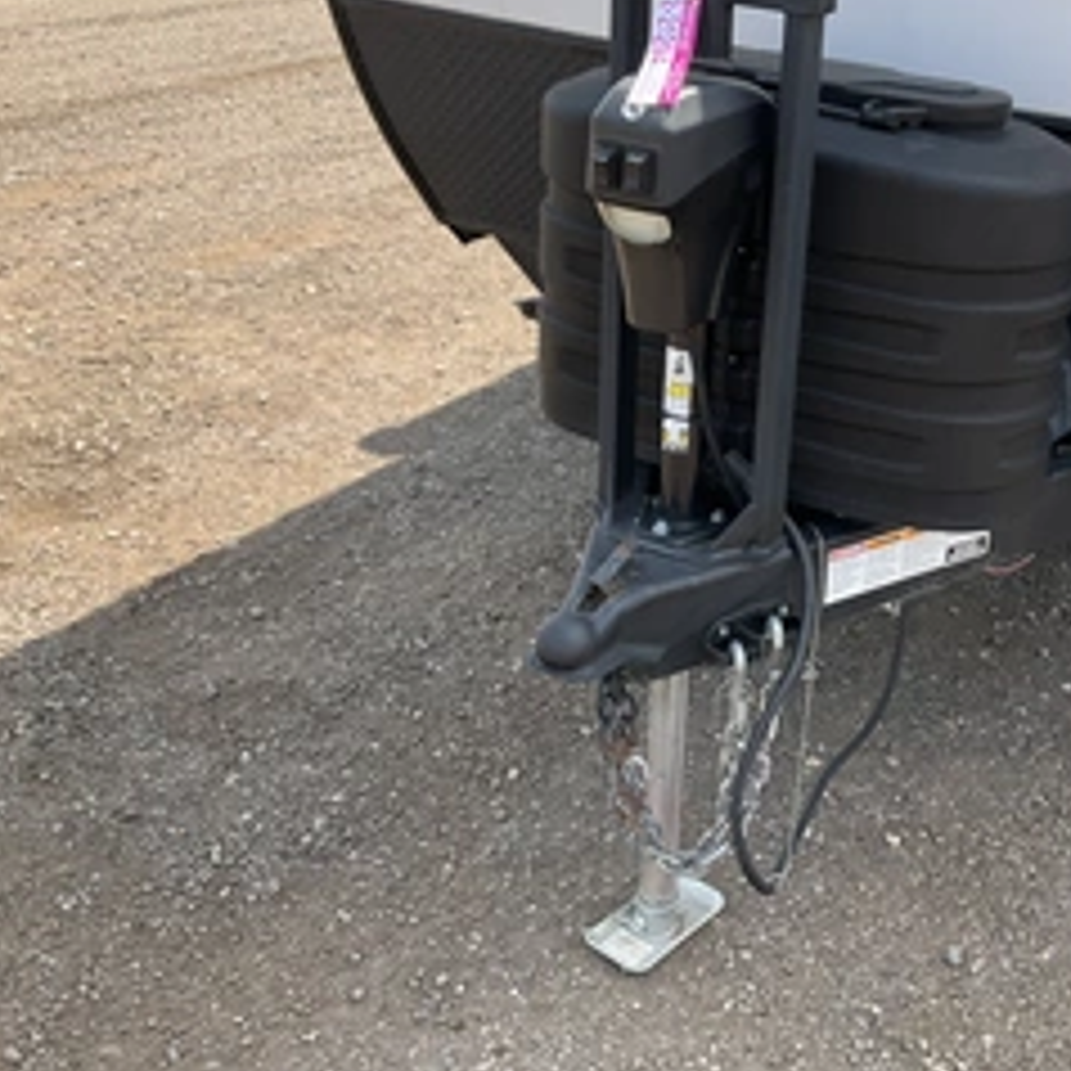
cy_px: 450
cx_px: 814
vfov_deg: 39.1
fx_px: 1505
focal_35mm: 43
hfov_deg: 38.1
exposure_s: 1/620
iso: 25
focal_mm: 3
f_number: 1.8
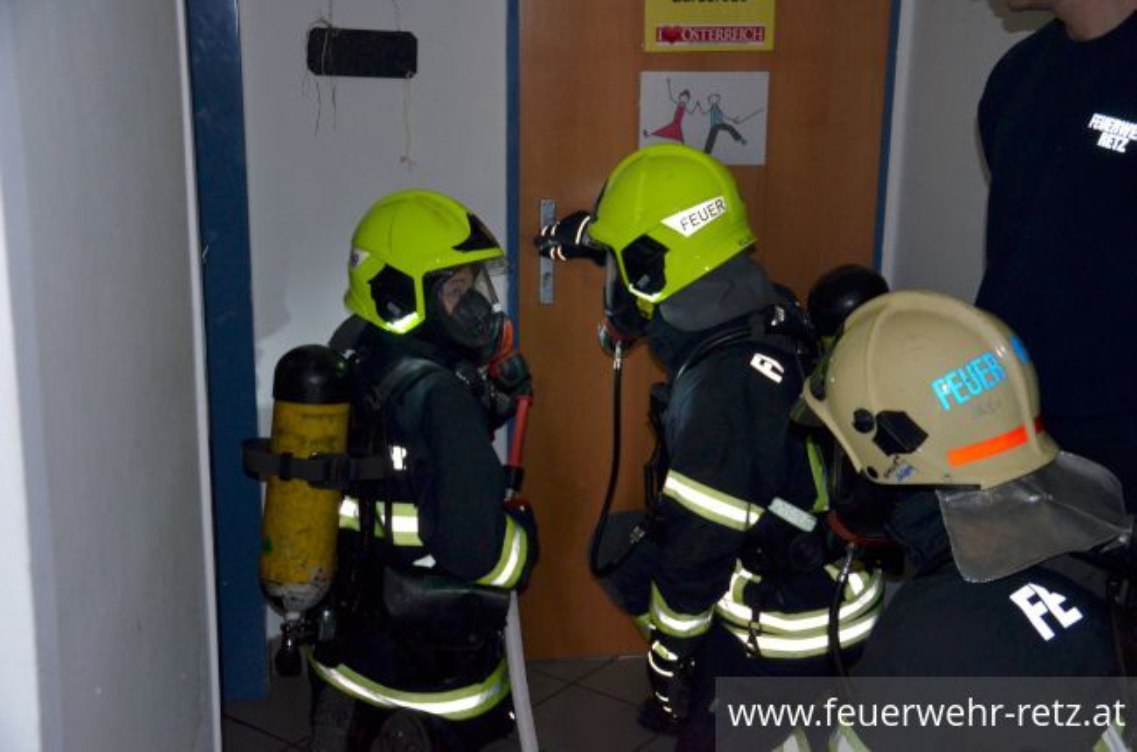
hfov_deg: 43.7
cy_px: 376
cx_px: 568
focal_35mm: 45
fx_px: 1418
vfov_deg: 29.7
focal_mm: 30
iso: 3200
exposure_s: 1/60
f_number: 4.2
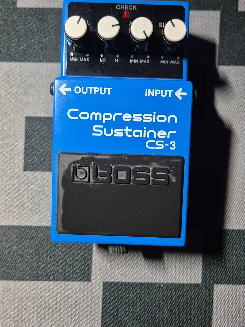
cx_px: 122
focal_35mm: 23
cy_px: 164
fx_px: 217
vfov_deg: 73.9
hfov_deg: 58.9
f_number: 1.8
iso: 640
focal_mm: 5.4
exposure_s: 1/60.2
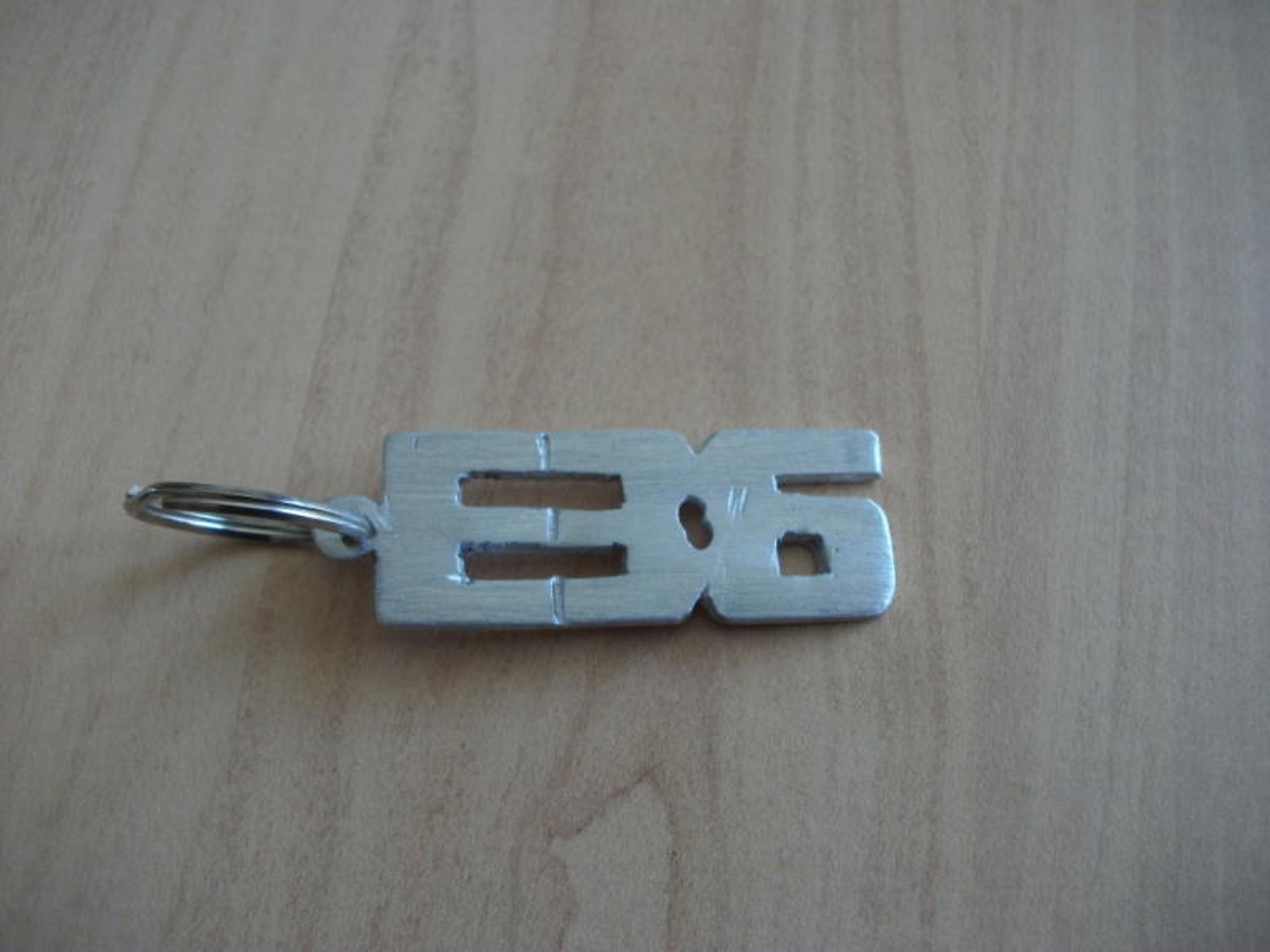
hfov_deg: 18.7
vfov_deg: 14.1
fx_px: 3852
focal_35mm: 105
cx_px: 635
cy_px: 476
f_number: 4.8
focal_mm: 17.4
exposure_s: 1/640
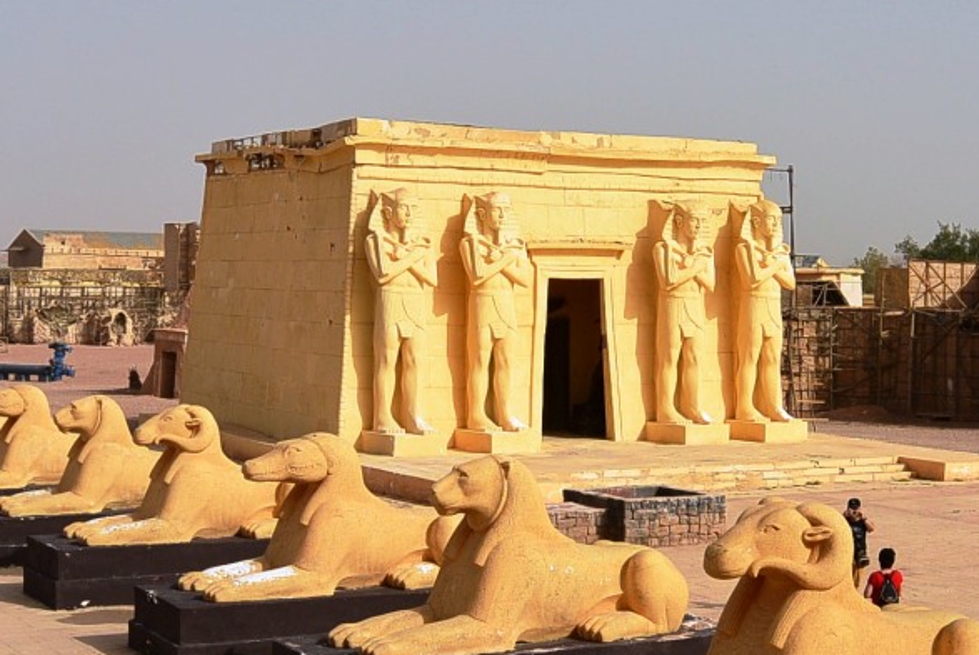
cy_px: 332
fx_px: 1852
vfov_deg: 20.1
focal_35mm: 68
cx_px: 650
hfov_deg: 29.4
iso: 100
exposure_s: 1/1000
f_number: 5
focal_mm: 14.5
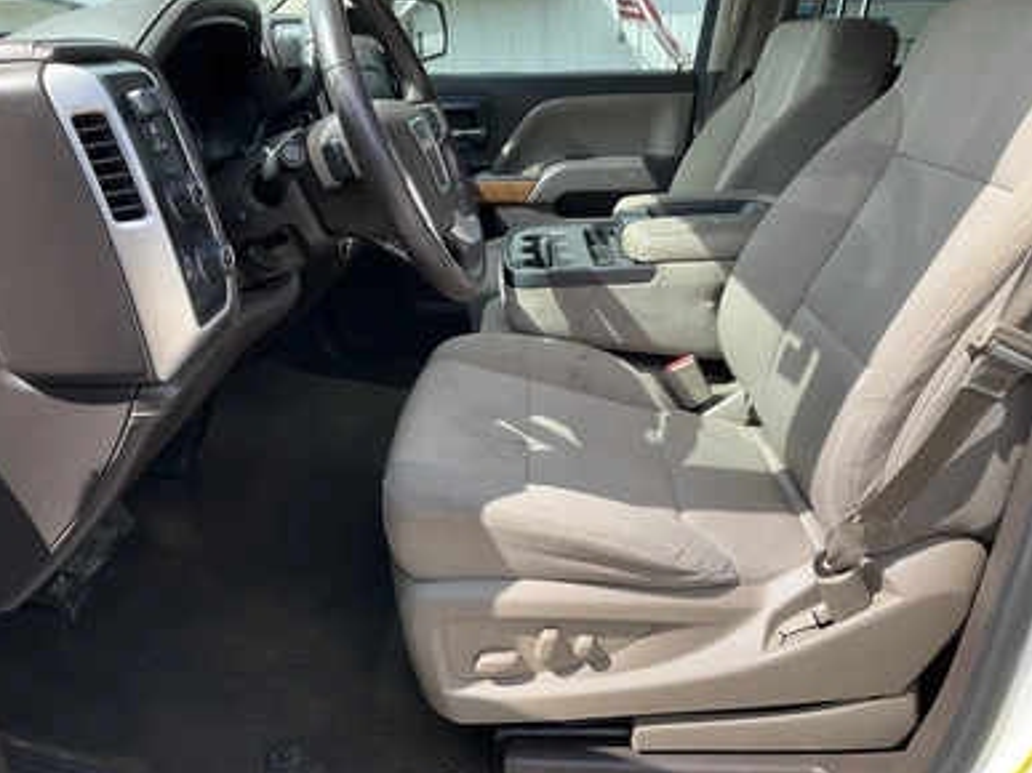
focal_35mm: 30
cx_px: 523
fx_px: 894
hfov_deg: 60.0
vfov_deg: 46.8
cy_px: 389
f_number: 1.8
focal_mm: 3
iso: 25
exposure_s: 1/540
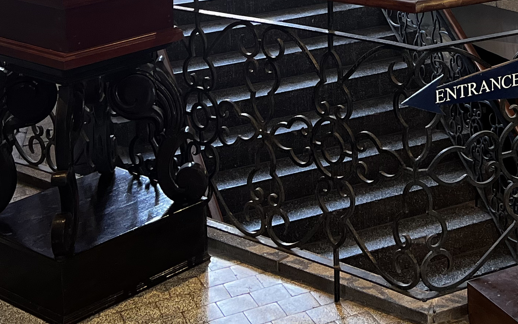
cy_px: -216
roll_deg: +2.1
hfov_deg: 25.1
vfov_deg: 14.9
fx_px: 1115
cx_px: 492
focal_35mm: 79
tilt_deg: -1.1
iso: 125
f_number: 1.5
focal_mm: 5.7
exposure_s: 1/121
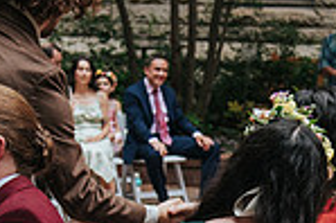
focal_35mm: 148
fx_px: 1380
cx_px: 189
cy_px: 199
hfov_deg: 13.9
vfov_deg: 9.2
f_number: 4
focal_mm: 38
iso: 1000
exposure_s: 1/500
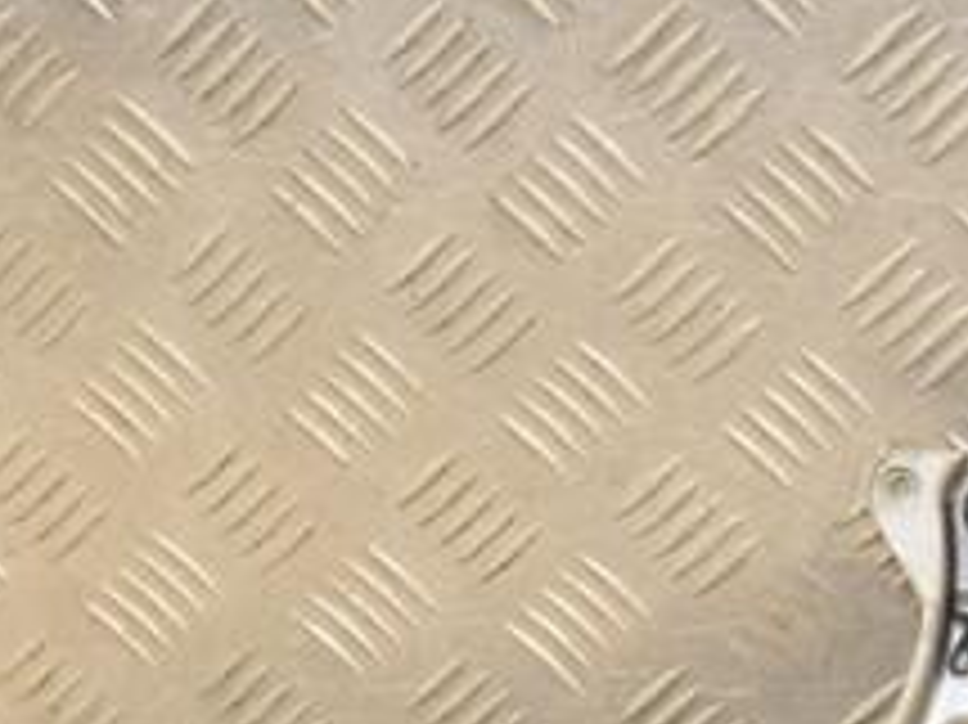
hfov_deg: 12.9
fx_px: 4276
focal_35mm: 153
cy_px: 630
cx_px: 459
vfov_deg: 9.7
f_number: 6.3
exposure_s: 1/200
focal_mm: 38
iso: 800
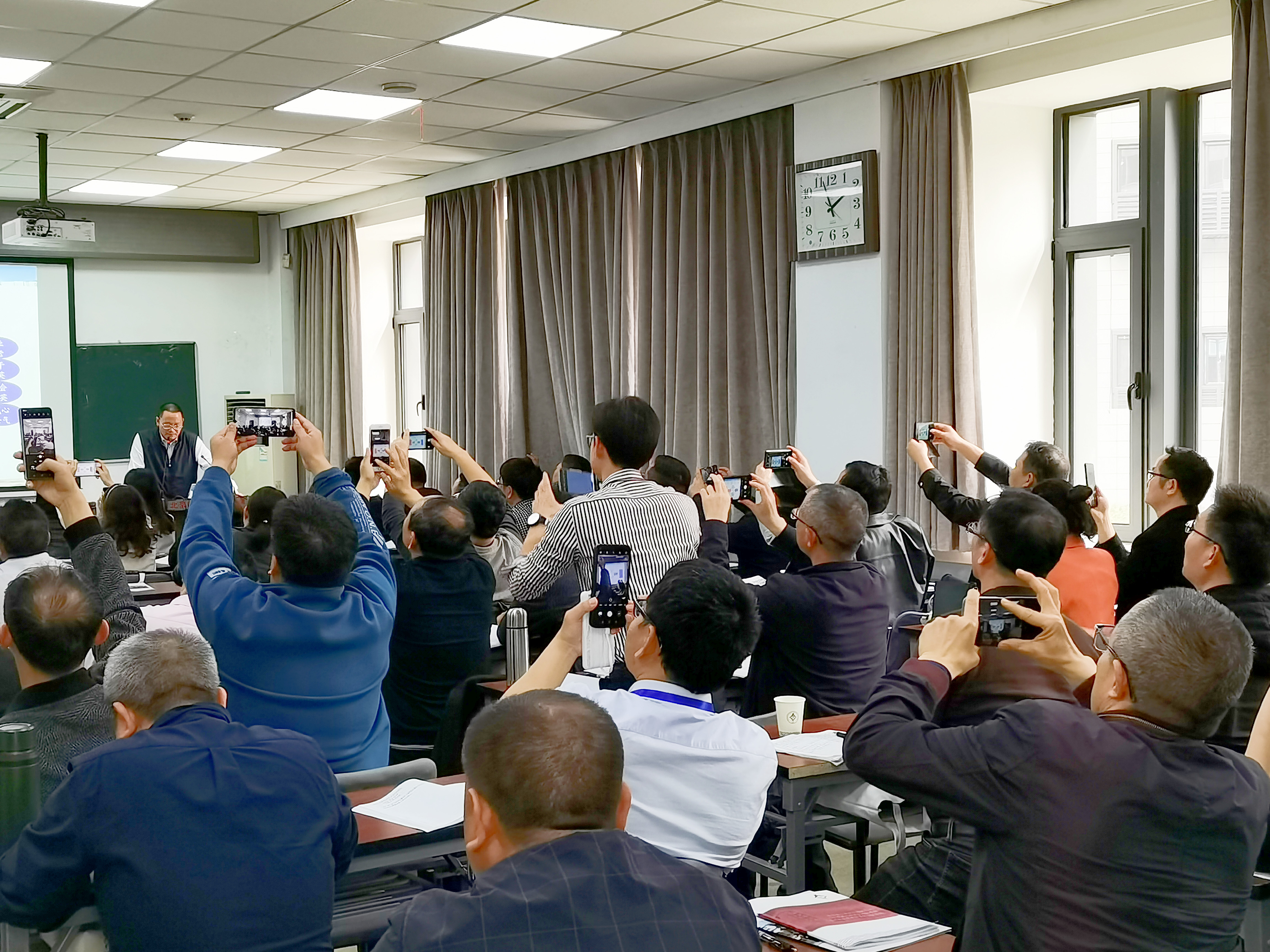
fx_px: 1651
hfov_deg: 42.1
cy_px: 476
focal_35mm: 45
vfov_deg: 32.2
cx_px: 635
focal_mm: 4.94
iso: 125
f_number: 1.9
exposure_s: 1/100
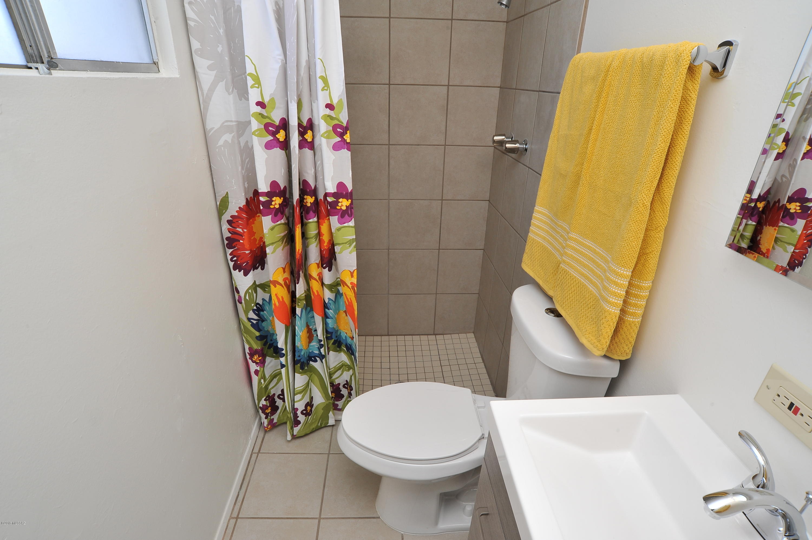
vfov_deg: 67.3
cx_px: 406
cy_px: 270
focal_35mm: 18
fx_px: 406
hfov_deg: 90.0
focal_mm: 18
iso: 500
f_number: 14
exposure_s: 1/50
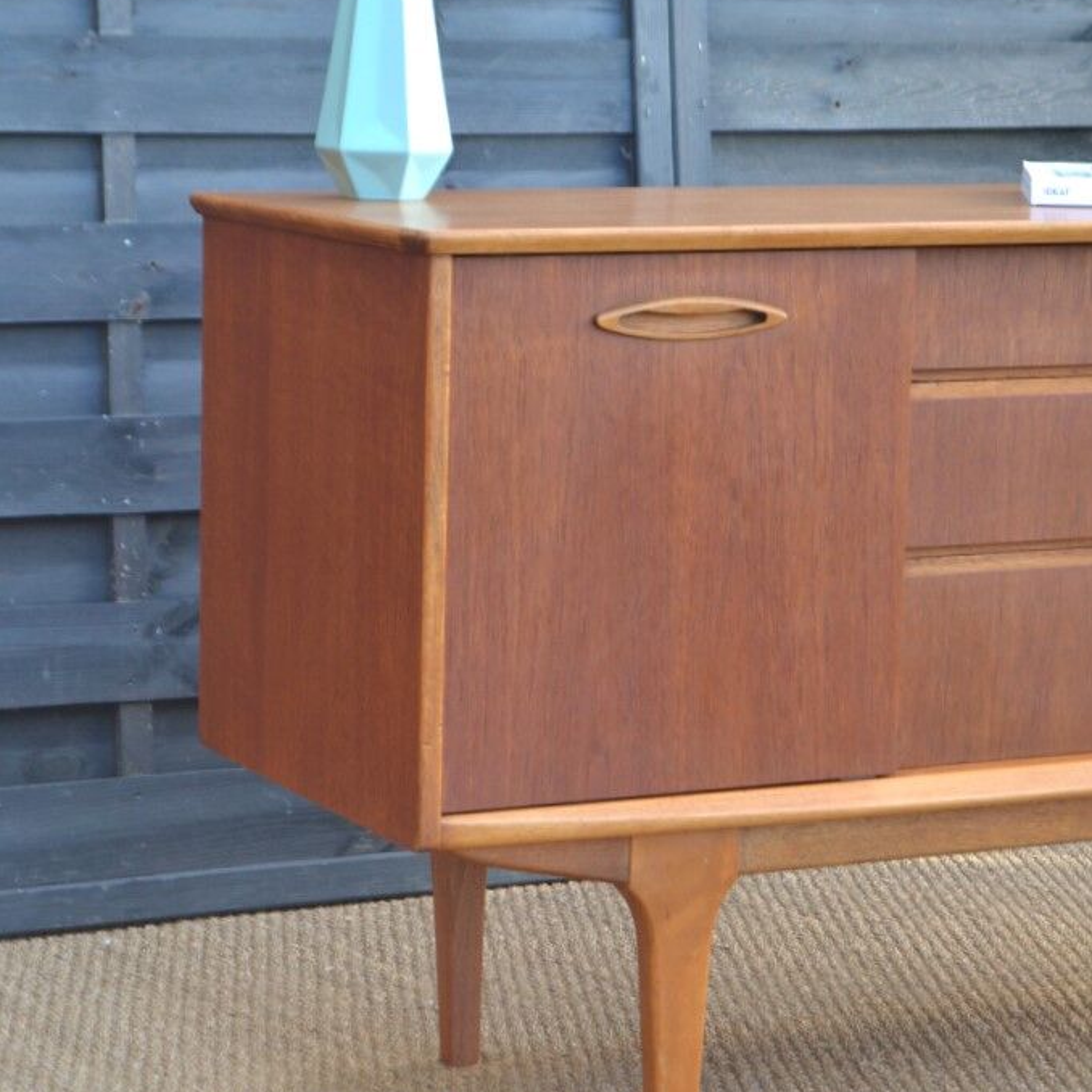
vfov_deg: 16.5
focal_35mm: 106
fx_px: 3770
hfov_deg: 16.5
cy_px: 618
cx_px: 547
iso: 400
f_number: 5.6
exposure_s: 1/100
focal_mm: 55
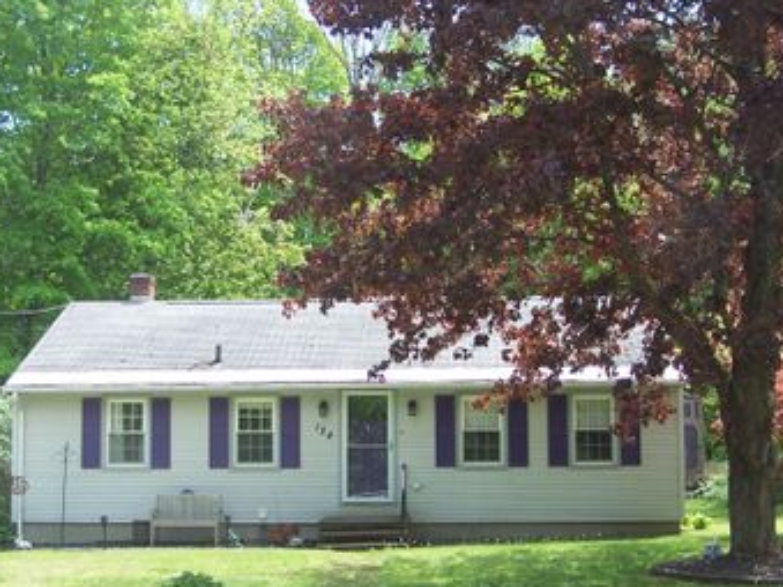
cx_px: 402
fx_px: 1266
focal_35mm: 56
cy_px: 373
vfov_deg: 26.0
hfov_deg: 34.4
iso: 80
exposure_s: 1/350
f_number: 2.8
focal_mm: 6.3
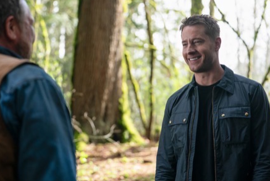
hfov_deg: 25.3
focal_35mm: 80
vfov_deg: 17.1
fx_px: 600
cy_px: 84
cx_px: 132
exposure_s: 1/640
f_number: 2.8
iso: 400
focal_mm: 70
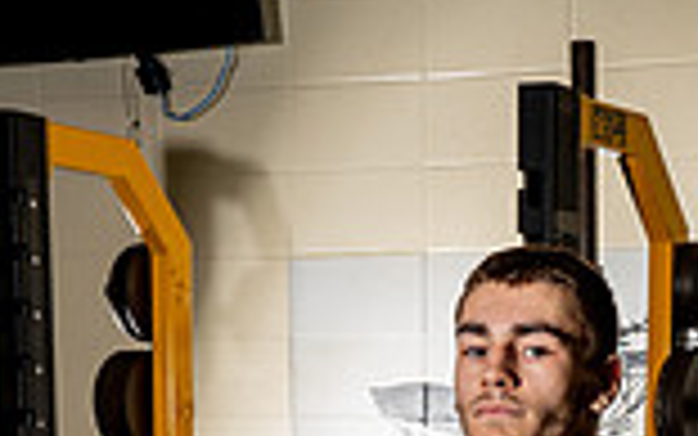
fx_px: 2417
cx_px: 621
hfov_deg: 16.2
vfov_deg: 9.5
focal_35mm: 127
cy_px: 948
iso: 100
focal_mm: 43
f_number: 8
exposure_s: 1/200
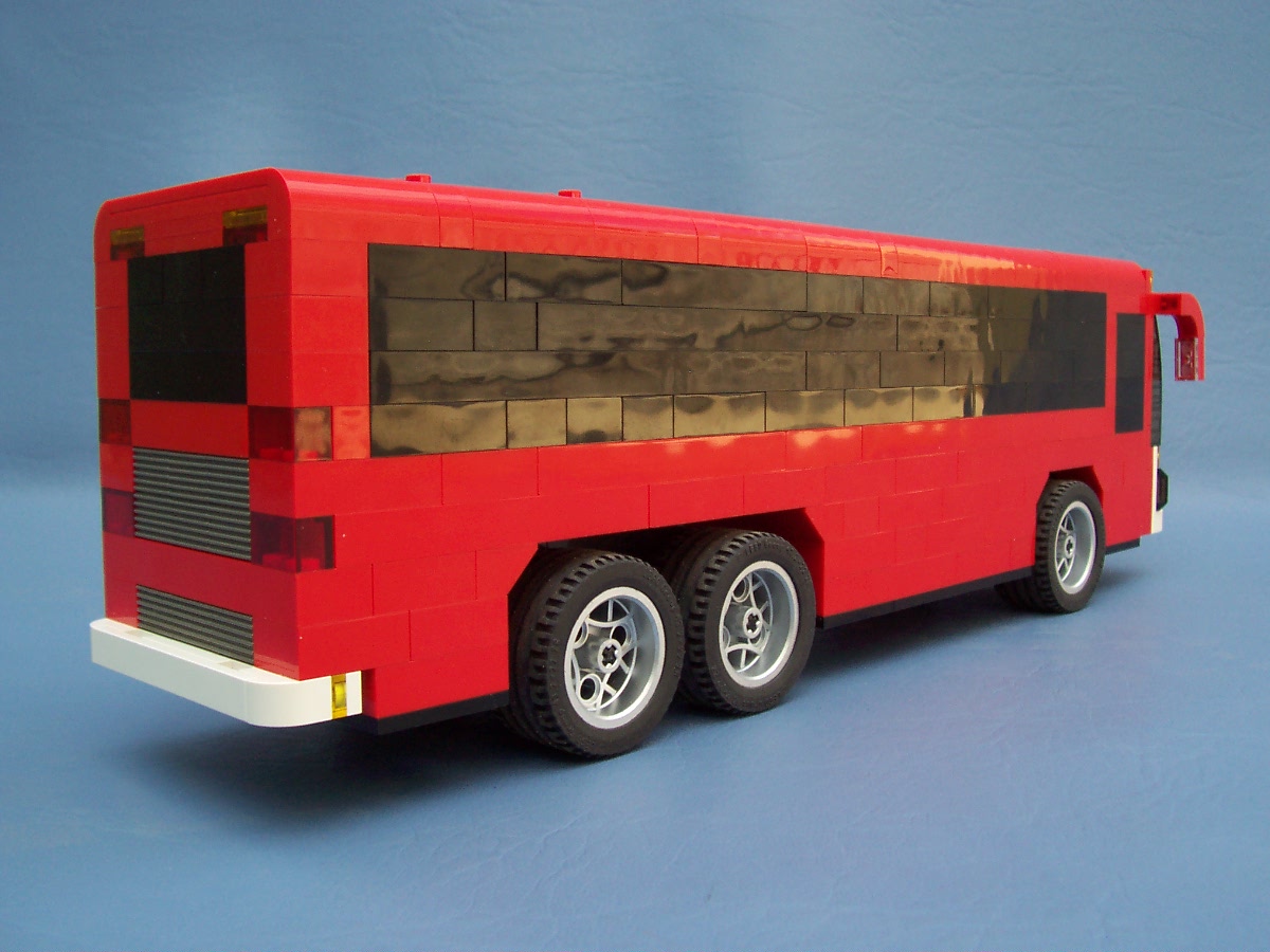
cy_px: 476
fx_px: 1357
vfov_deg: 38.7
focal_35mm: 37
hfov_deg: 50.1
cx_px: 635
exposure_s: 1/250
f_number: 2.8
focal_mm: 5.6
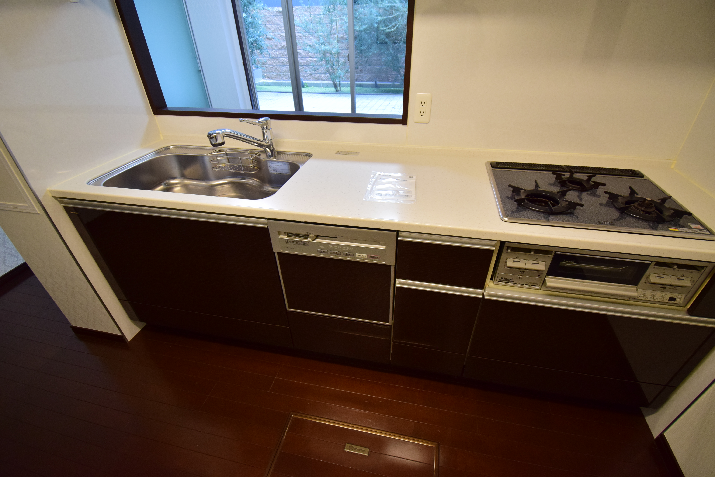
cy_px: 238
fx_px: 298
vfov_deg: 77.4
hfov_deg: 100.4
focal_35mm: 15
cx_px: 358
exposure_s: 1/60
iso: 800
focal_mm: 10
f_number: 4.8
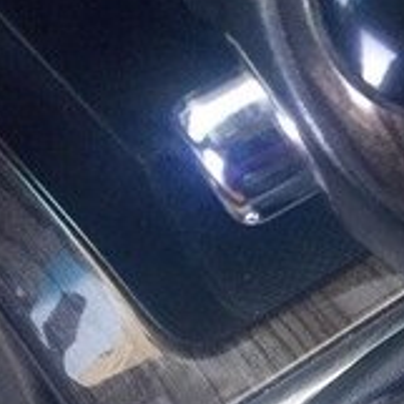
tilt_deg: -66.3
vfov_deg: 16.4
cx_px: 728
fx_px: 1386
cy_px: 350
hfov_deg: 14.6
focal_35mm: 105
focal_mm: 4.15
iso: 160
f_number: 2.2
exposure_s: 1/33
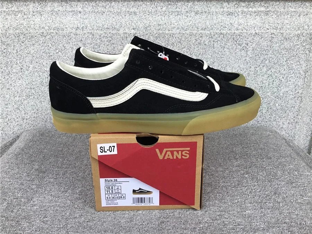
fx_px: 279
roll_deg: +0.1
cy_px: 117
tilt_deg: -21.1
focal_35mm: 31
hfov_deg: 58.4
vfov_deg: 45.4
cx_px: 156
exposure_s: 1/243
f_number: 2.4
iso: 25
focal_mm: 3.3
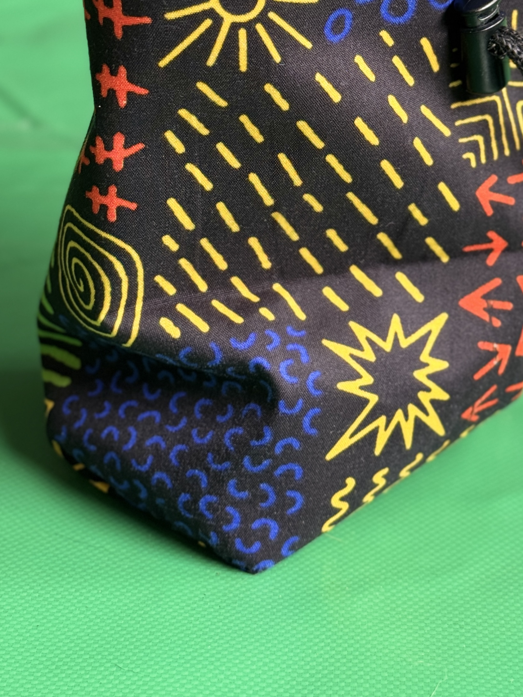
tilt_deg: -18.0
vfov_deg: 22.8
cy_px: 89
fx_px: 1693
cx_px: 297
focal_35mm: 84
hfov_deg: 17.6
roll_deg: -0.4
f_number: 1.78
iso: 100
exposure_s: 1/89
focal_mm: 6.76
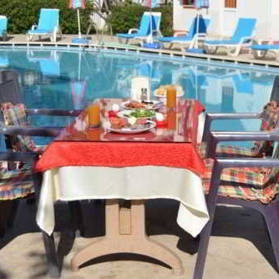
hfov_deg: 27.6
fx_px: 556
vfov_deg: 28.0
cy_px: 102
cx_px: 219
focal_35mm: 61
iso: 100
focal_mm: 20
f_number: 2.8
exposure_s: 1/3200
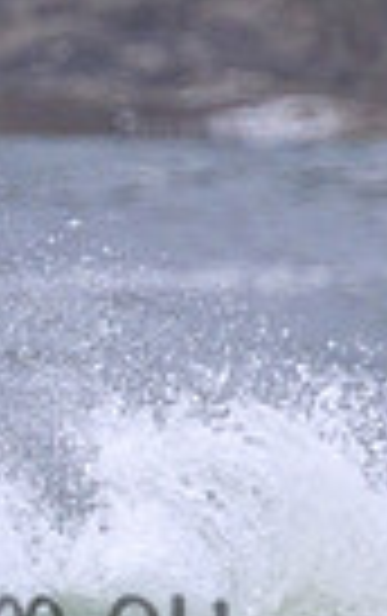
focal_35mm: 3446
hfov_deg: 0.4
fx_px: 57970
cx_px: -248
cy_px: 578
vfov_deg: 0.6
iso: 1400
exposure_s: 1/1600
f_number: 11
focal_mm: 800
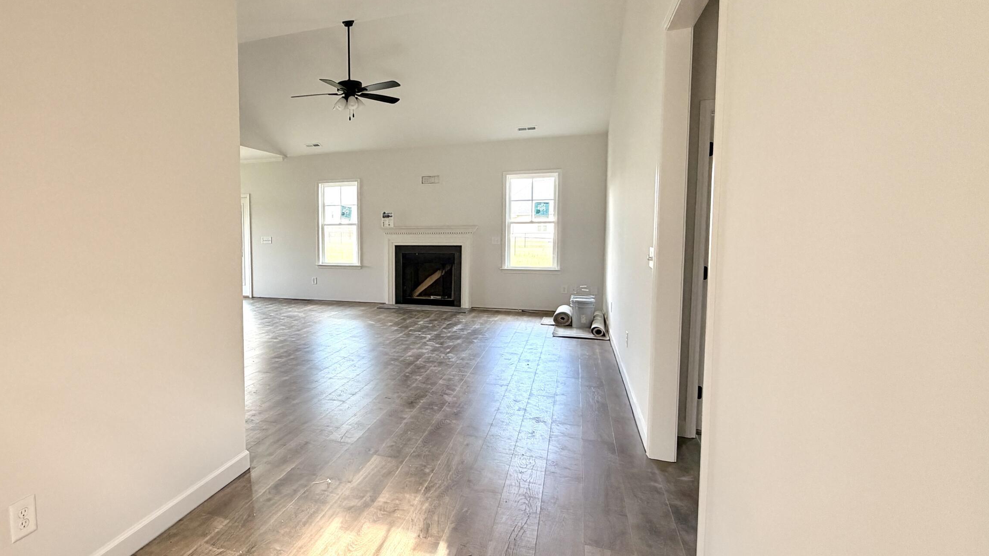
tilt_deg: -4.0
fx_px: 524
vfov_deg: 55.9
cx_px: 361
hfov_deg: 84.7
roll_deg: -0.2
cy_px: 268
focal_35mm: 20
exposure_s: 1/121
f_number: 2.2
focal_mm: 2.22
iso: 200
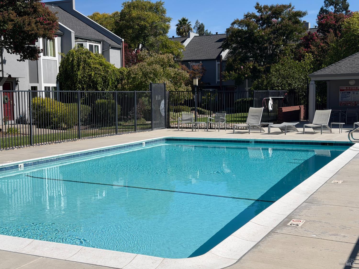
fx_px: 498
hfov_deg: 39.7
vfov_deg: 30.3
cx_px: 180
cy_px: 134
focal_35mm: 48
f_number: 1.78
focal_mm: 6.76
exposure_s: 1/7143
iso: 64
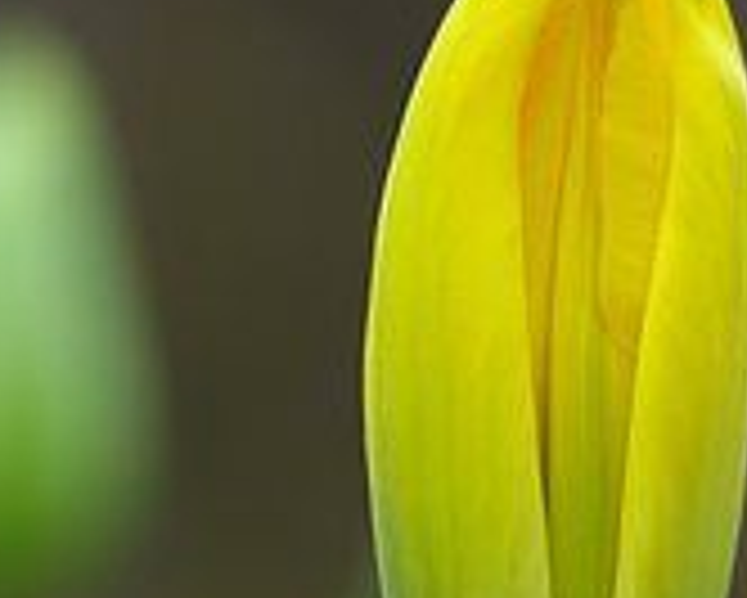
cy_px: 312
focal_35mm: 782
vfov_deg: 2.0
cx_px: 288
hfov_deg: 2.5
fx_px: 17299
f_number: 3.5
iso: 200
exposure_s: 1/200
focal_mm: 180
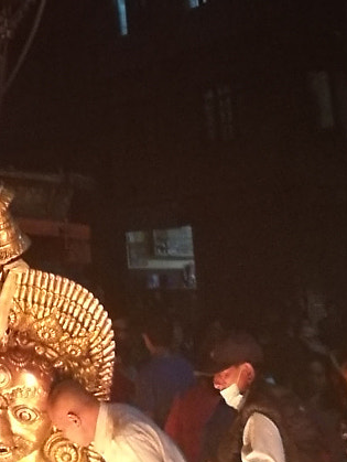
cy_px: -247
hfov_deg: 13.6
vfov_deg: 17.1
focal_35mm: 103
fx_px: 1375
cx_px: -169
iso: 800
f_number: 2.2
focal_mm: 4.5
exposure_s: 1/16.7
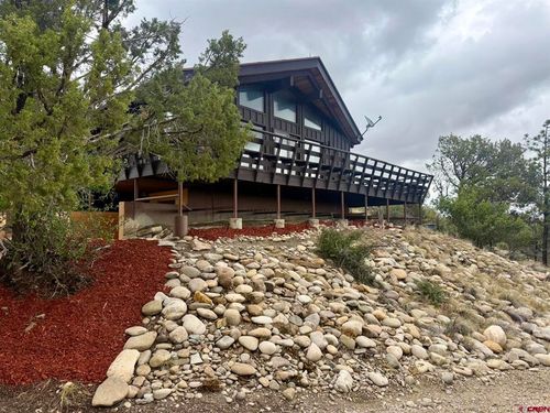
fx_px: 381
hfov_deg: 71.6
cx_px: 275
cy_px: 206
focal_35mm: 24
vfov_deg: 56.8
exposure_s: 1/1585
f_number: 1.78
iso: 100
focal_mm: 6.76
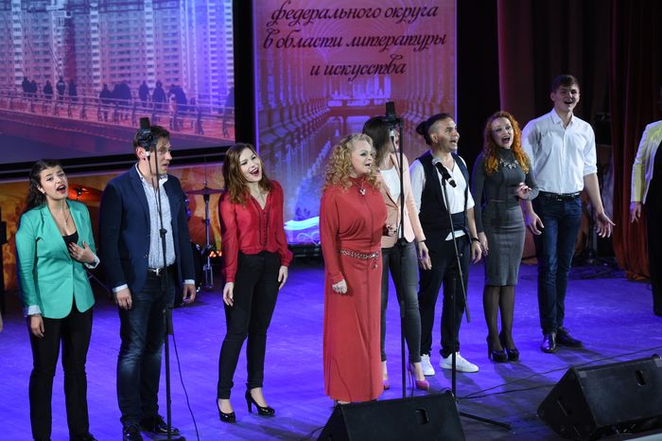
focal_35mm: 105
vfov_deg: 13.0
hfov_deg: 19.5
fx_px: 1930
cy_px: 220
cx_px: 331
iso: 5000
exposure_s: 1/1000
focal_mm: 105
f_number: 3.5
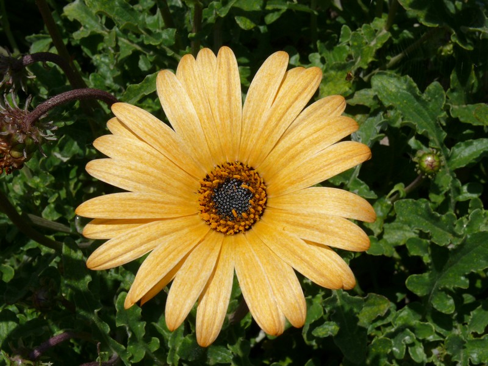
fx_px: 874
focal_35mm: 62
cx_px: 244
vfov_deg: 23.7
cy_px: 183
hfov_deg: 31.2
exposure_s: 1/500
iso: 100
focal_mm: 12.3
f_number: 8
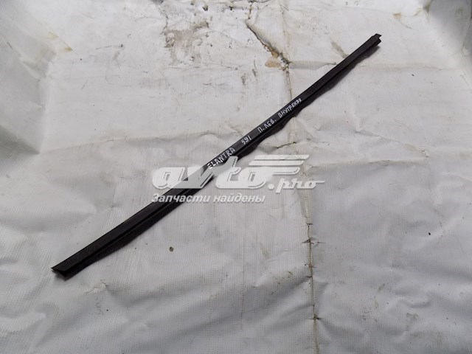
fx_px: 314
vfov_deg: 58.9
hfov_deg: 73.9
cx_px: 236
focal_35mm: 23
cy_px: 177
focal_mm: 4
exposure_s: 1/30
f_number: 3.1
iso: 125
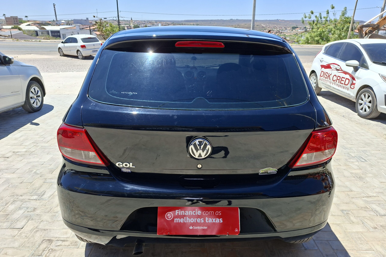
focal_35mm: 24
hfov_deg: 73.7
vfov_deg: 53.1
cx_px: 193
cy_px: 137
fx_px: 257
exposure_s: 1/1748
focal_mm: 5.54
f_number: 1.8
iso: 50
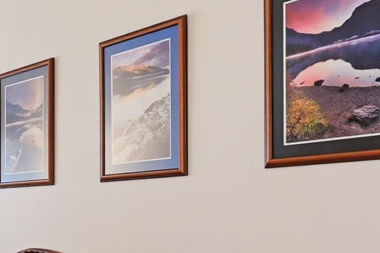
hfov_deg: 26.3
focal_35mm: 66
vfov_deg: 20.1
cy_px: 233
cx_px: -102
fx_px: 699
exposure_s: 1/4
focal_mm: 14.5
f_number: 8
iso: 400
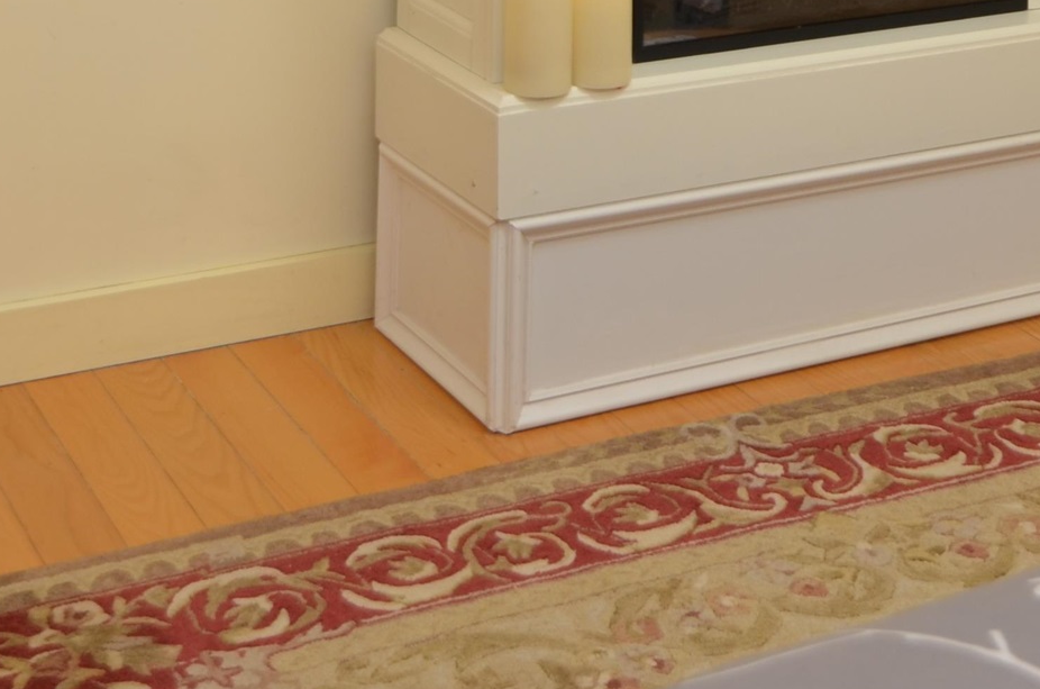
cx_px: 577
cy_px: -423
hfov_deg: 27.2
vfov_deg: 16.2
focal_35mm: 75
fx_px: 2152
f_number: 4.5
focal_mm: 15
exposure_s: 1/80
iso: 200
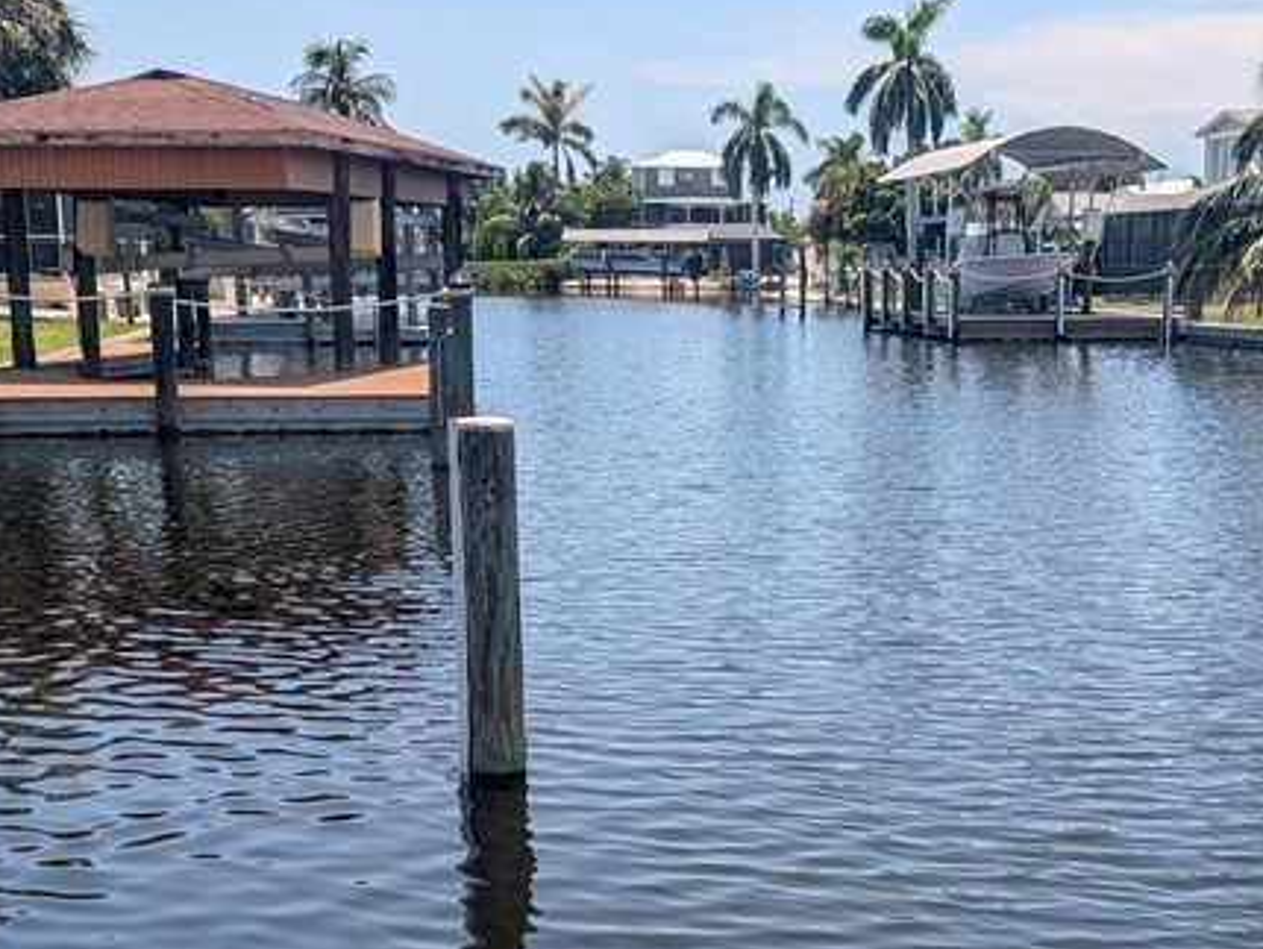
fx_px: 2081
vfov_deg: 25.1
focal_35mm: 57
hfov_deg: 33.6
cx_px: 768
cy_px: 808
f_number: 1.68
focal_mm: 6.9
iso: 20
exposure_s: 1/7937
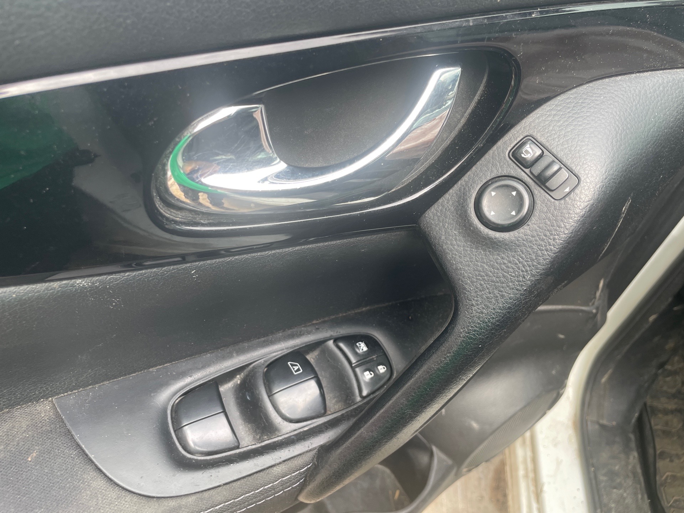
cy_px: 256
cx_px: 342
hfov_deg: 67.3
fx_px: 514
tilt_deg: -45.9
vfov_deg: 53.1
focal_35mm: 26
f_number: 1.6
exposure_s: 1/123
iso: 32
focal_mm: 4.2
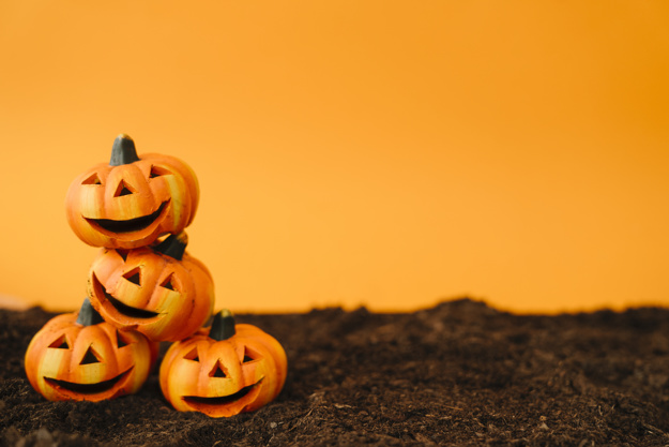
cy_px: 224
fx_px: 836
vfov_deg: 29.9
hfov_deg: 43.6
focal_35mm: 45
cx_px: 334
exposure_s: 1/100
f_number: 2.8
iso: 400
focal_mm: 45
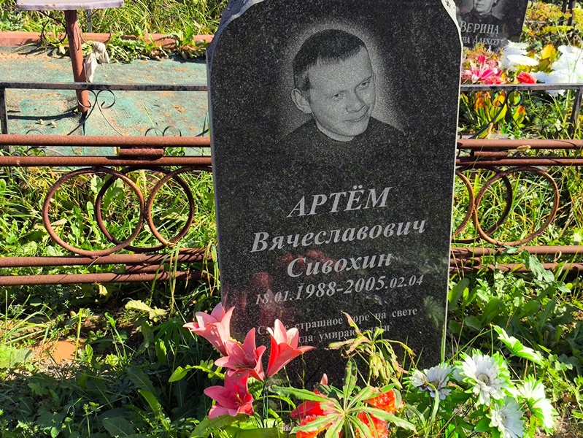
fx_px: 842
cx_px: 292
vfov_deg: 29.1
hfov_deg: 38.2
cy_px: 219
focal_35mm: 50
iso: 50
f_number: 1.7
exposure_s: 1/901
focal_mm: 4.71
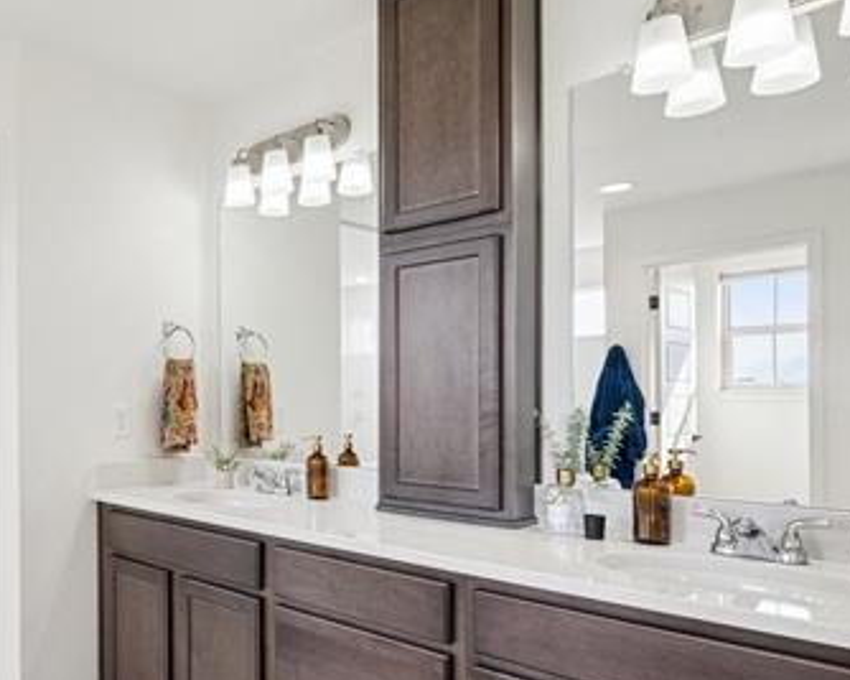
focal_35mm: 28
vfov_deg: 51.4
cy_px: 400
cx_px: 132
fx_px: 702
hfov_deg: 56.3
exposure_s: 1/4
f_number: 11
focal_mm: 15.5
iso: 100
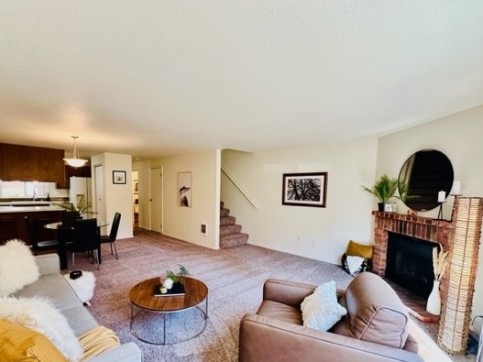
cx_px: 208
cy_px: 211
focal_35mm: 17
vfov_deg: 74.2
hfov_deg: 90.5
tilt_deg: -5.5
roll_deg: -0.9
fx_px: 237
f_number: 2.2
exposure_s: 1/120
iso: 250
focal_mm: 2.22
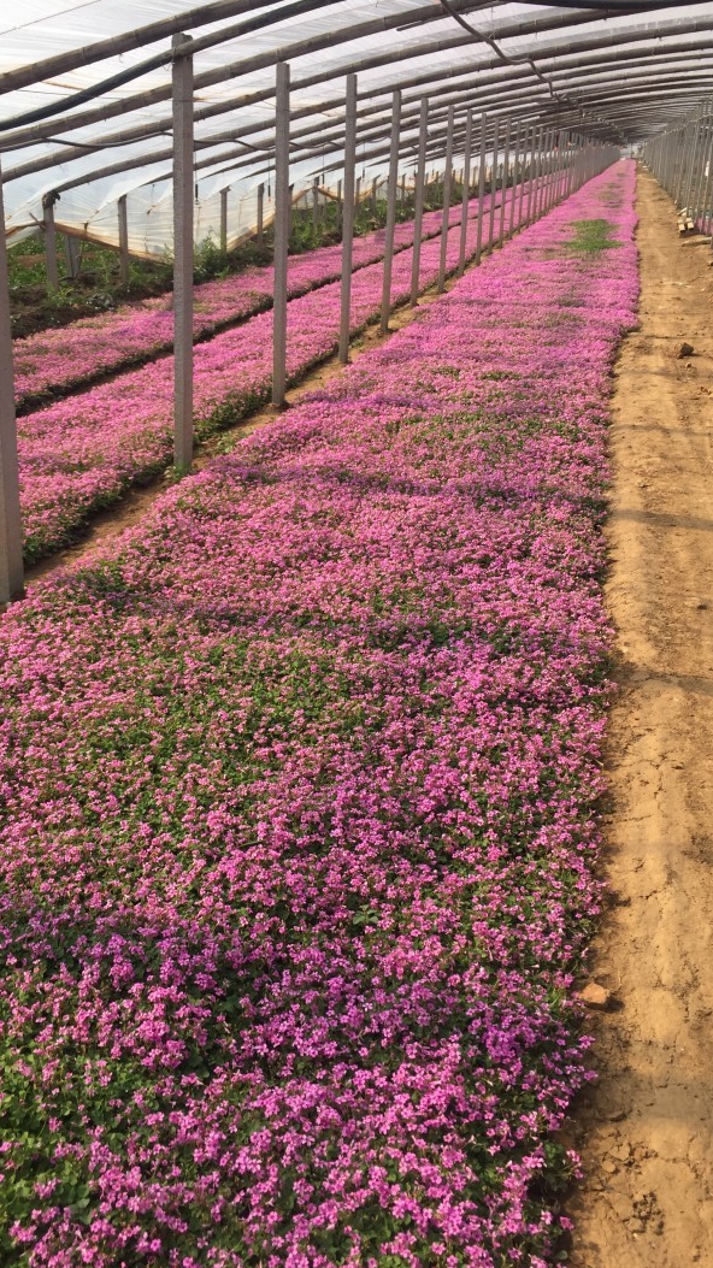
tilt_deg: -23.2
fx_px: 1076
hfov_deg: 36.4
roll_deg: +1.3
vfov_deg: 61.0
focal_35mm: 32
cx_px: 263
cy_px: 635
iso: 32
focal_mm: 4.15
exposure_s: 1/1236
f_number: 2.2
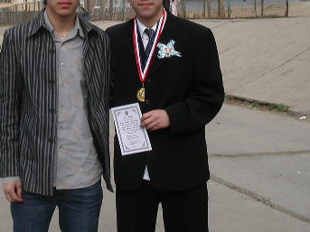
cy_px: 24
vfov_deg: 20.3
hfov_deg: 27.3
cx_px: 122
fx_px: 636
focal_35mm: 71
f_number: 8
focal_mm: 7.8
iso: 100
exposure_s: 1/250
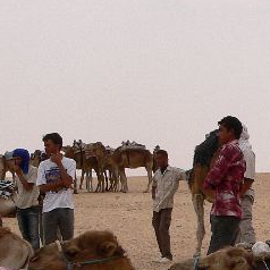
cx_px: 357
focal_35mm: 107
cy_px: 280
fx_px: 944
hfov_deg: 15.4
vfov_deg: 15.9
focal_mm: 6
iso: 80
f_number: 5.6
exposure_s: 1/640
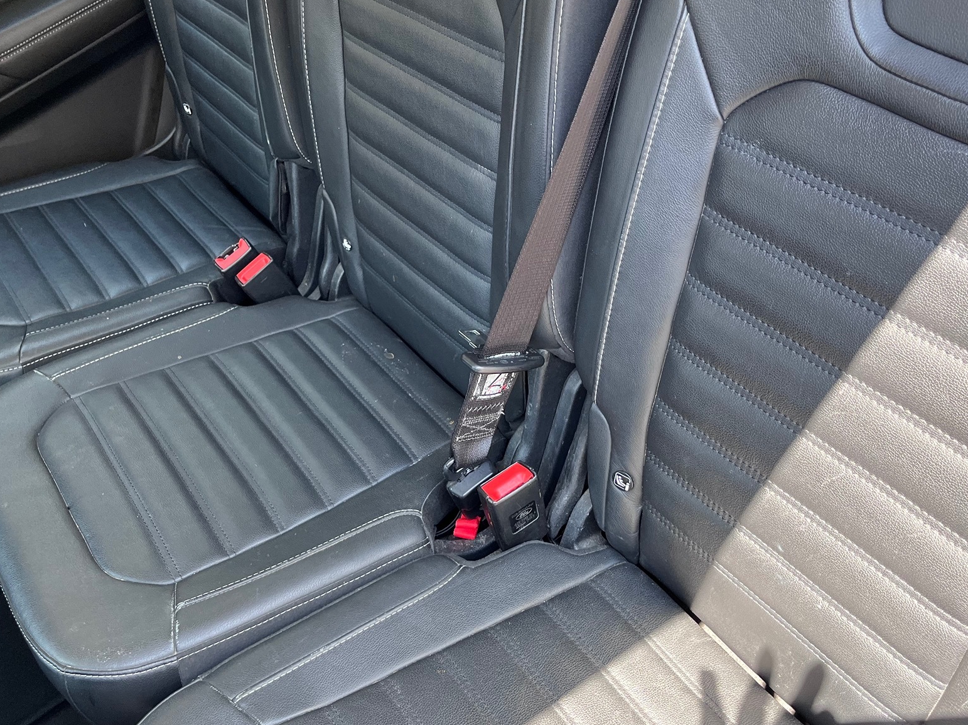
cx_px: 464
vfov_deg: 41.7
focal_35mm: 34
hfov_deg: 53.9
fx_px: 951
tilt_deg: -45.9
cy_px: 406
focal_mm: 5.1
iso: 80
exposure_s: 1/121
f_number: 1.6
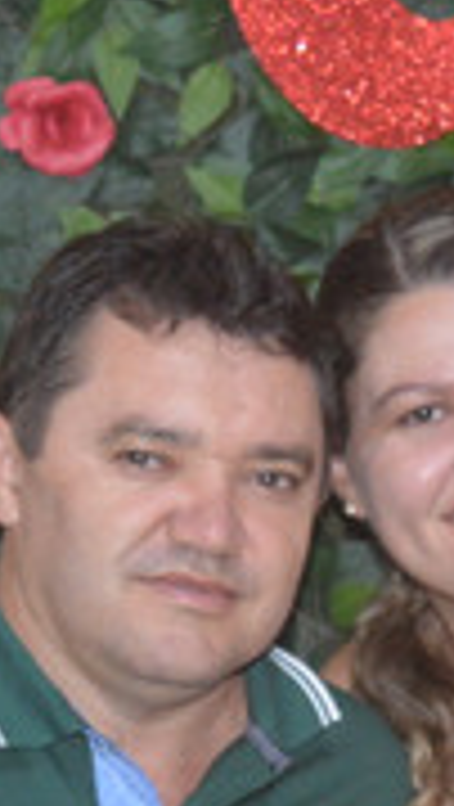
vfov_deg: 12.1
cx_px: 247
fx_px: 3712
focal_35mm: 174
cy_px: 955
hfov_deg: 7.0
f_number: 4.2
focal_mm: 31
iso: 2000
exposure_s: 1/60
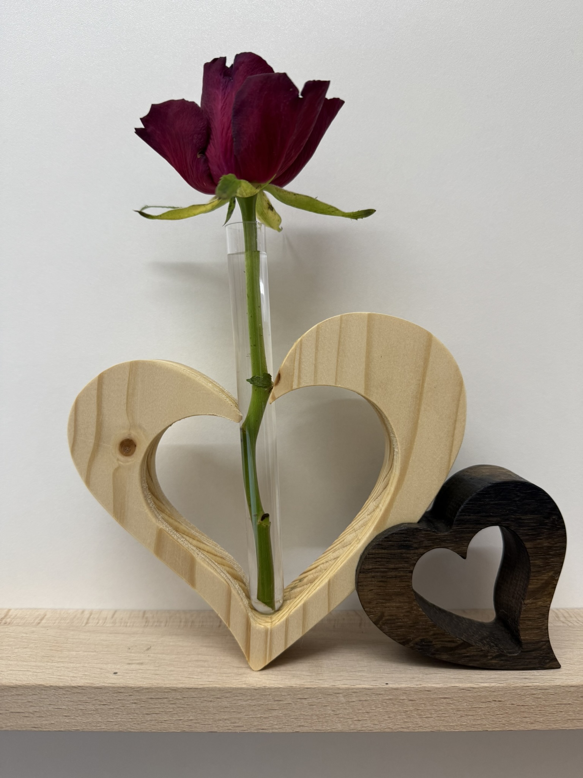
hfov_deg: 56.8
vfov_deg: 71.6
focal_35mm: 24
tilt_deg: -3.0
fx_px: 539
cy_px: 389
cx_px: 292
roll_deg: -0.4
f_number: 1.78
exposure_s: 1/50
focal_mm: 6.76
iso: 125
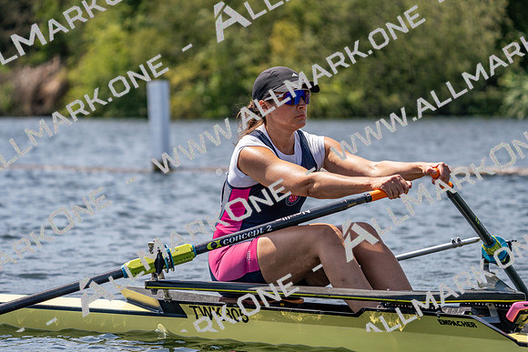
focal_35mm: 200
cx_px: 264
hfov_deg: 10.3
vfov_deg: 6.9
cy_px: 176
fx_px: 2934
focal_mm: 200
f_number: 5.6
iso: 250
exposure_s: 1/2000
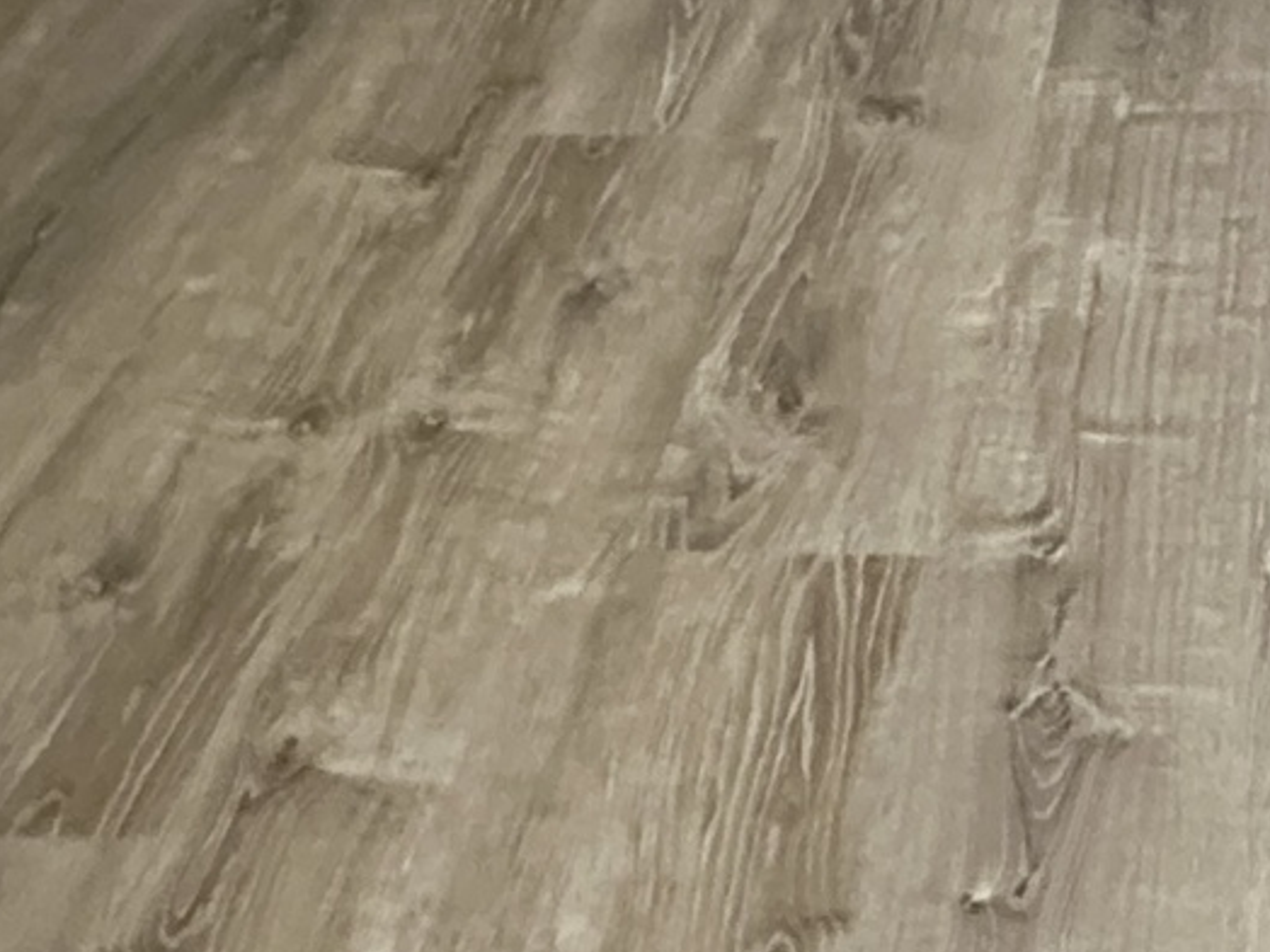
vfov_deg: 14.5
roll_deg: -0.9
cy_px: -1027
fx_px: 3008
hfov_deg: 22.8
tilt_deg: -8.5
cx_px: 1287
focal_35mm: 82
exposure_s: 1/60
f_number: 2.2
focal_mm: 2.22
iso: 500
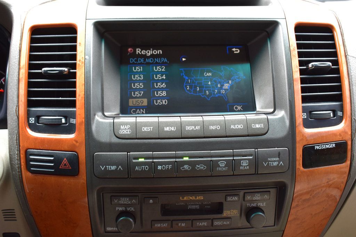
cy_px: 118
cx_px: 178
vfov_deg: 31.9
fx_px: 415
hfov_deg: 46.4
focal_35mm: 42
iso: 400
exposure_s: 1/20
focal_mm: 28
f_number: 6.3
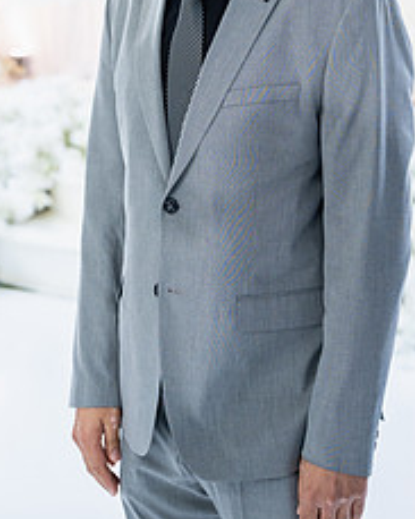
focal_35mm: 85
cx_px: 254
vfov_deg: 22.1
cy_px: 82
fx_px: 1306
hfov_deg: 18.0
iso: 640
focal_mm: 46
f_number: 3.2
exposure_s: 1/160
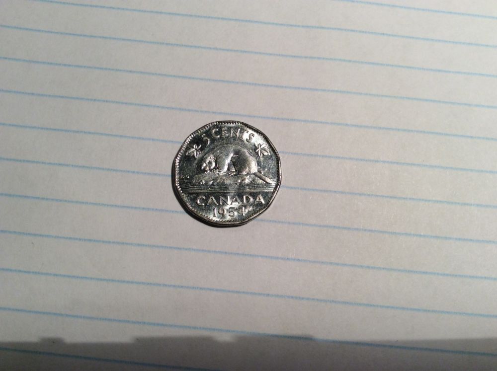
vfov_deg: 44.1
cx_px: 248
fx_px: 459
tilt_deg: -77.1
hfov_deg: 56.9
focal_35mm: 32
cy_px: 186
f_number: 2.4
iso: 32
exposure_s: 1/30
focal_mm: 3.3
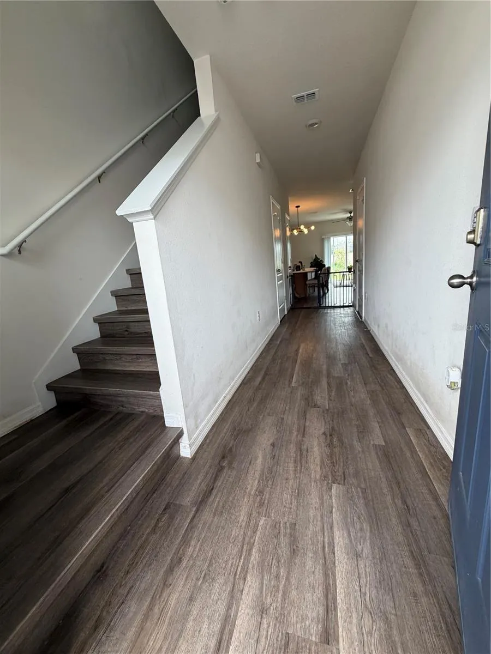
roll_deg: +4.9
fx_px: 265
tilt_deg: -12.1
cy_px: 327
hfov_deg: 85.7
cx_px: 246
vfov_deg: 102.1
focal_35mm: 14
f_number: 2.2
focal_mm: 2.22
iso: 250
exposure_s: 1/120
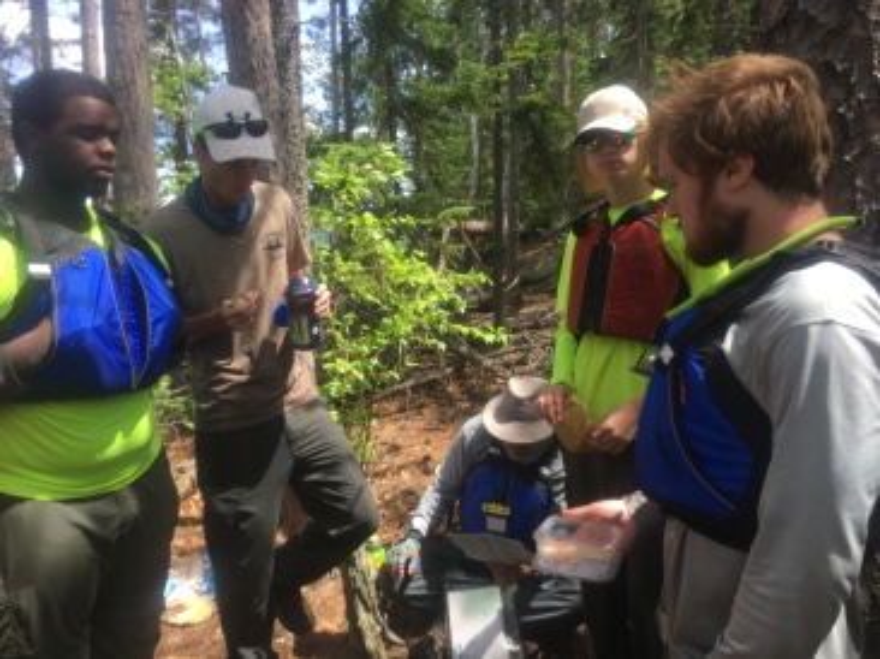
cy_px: 330
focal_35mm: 29
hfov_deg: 61.7
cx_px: 440
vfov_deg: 48.2
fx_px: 737
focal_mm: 4.15
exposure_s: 1/348
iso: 25
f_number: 2.2
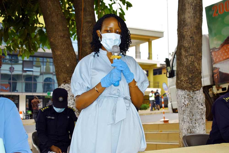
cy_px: 76
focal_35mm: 57
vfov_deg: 23.8
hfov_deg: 35.1
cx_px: 114
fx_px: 362
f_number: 5.6
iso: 140
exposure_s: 1/125
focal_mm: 38
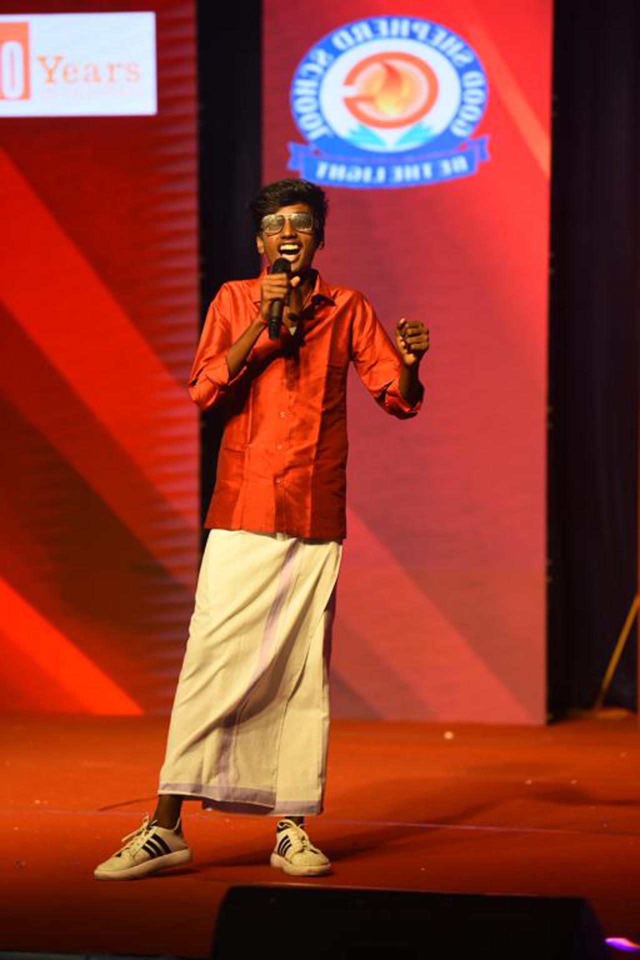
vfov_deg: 12.1
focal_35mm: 170
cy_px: 480
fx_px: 4533
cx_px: 320
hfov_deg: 8.1
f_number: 3.5
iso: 1250
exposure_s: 1/400
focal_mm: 170
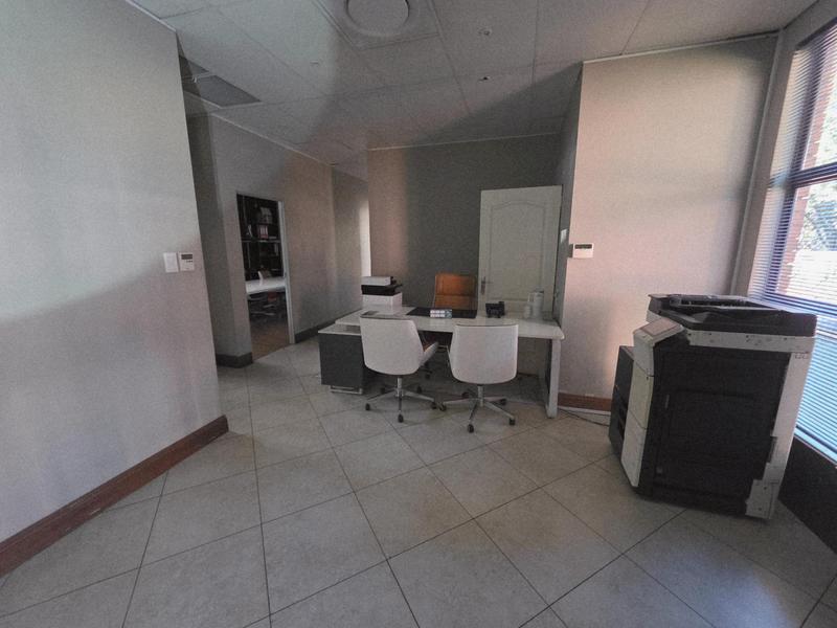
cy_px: 314
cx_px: 418
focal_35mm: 13
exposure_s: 1/50
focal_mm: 2.2
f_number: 1.9
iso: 1250
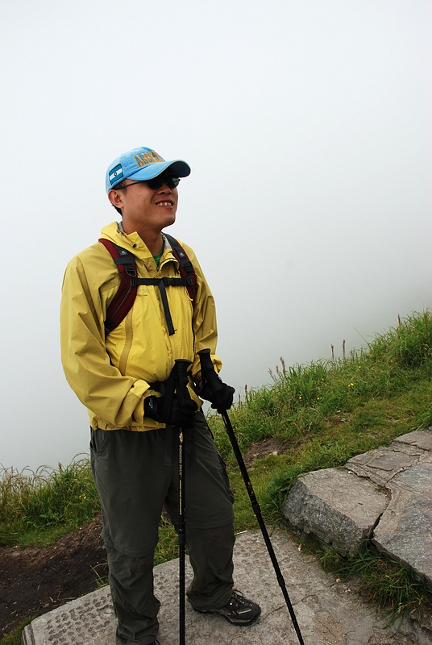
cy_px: 322
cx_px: 216
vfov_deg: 67.3
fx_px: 484
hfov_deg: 48.1
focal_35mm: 27
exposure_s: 1/160
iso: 250
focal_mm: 18
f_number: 9
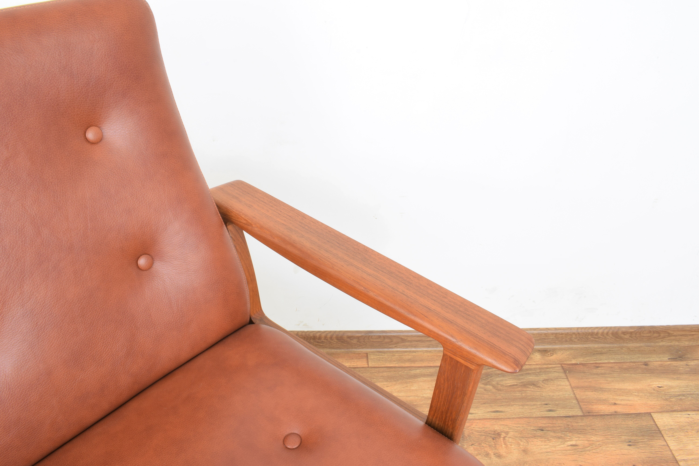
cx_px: 350
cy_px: 233
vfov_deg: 43.6
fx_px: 582
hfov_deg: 61.9
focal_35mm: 30
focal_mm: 20
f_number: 22
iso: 100
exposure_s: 5
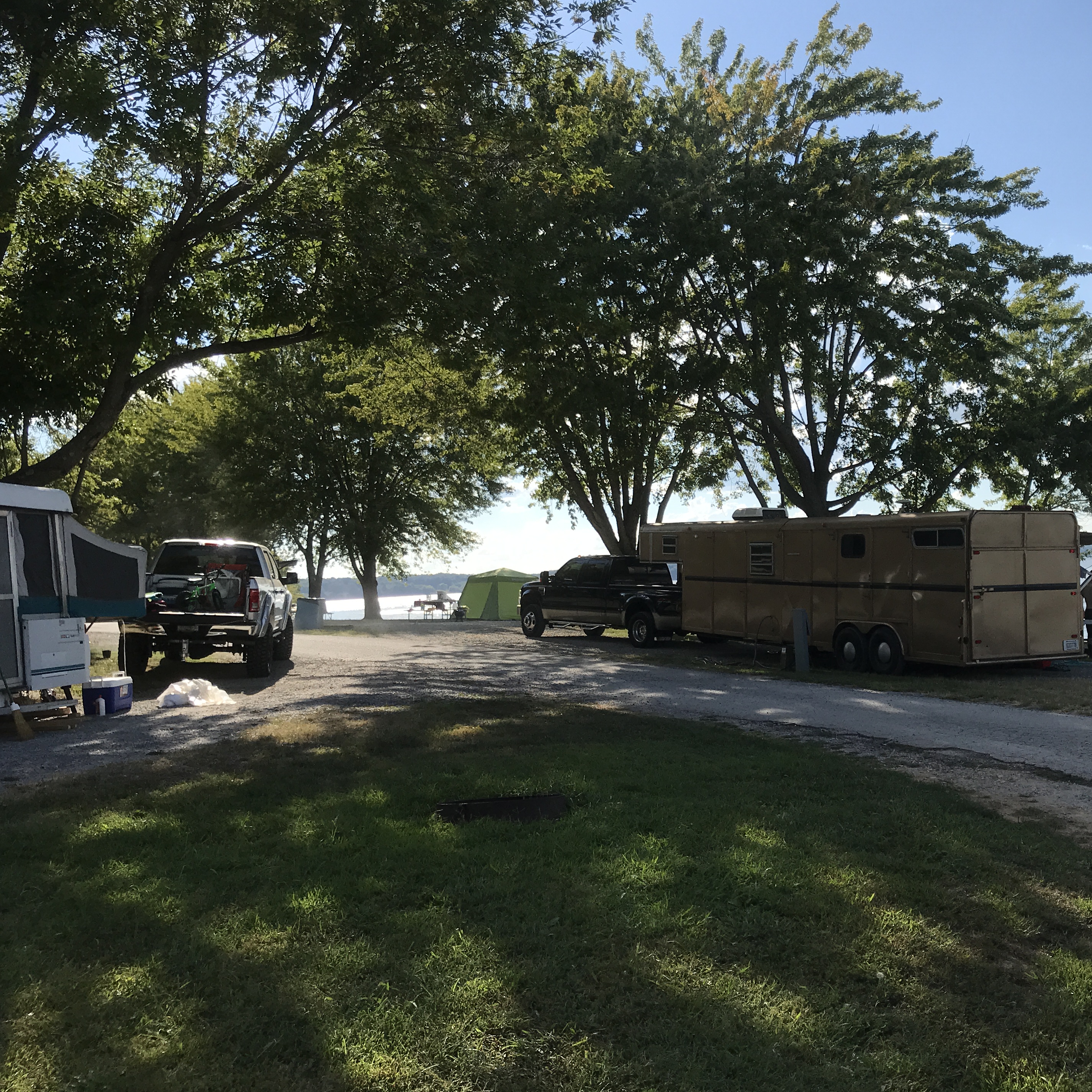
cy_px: 516
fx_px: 1249
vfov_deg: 47.2
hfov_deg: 46.4
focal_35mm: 35
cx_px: 742
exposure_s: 1/2457
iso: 20
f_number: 1.8
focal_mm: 3.99
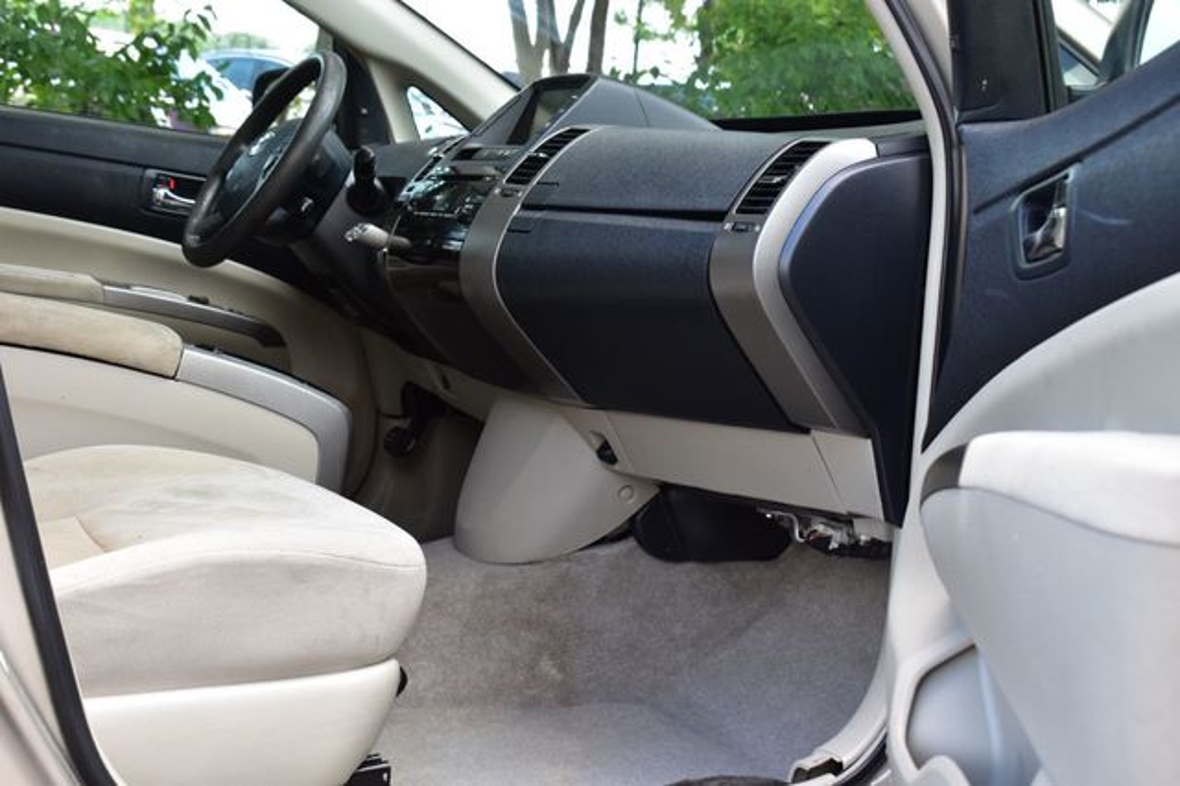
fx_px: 1720
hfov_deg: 37.9
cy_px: 393
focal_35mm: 52
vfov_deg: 25.7
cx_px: 590
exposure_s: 1/60
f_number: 8
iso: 400
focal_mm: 35
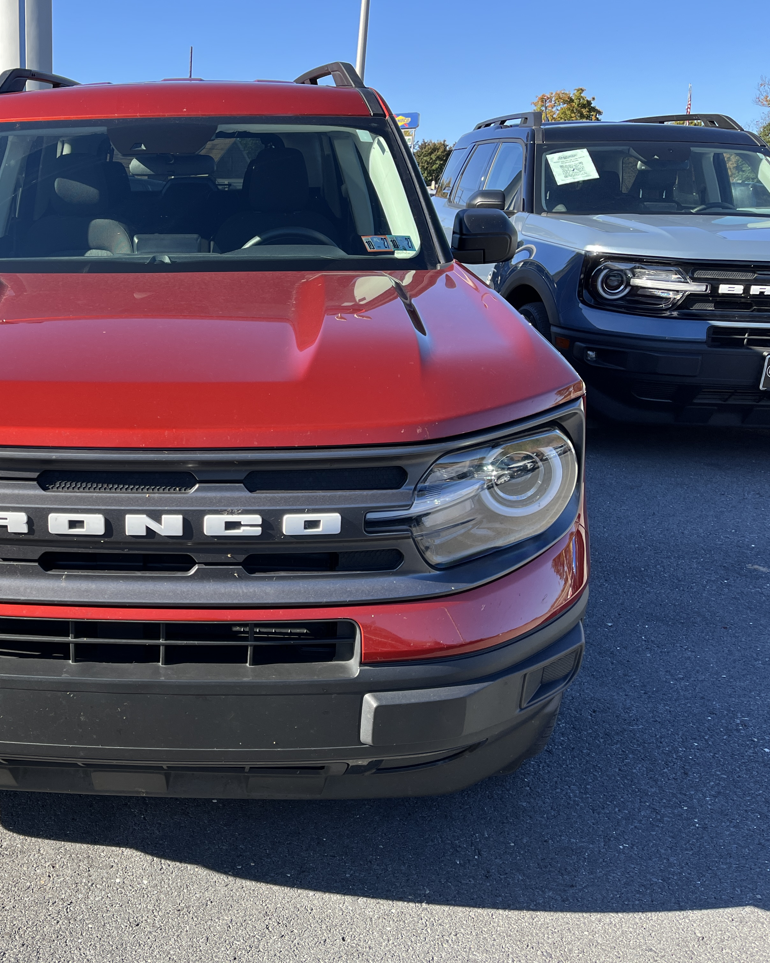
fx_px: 969
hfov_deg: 41.4
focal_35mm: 34
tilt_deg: -14.8
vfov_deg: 52.8
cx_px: 148
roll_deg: -0.9
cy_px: 482
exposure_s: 1/816
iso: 50
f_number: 1.6
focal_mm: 5.1
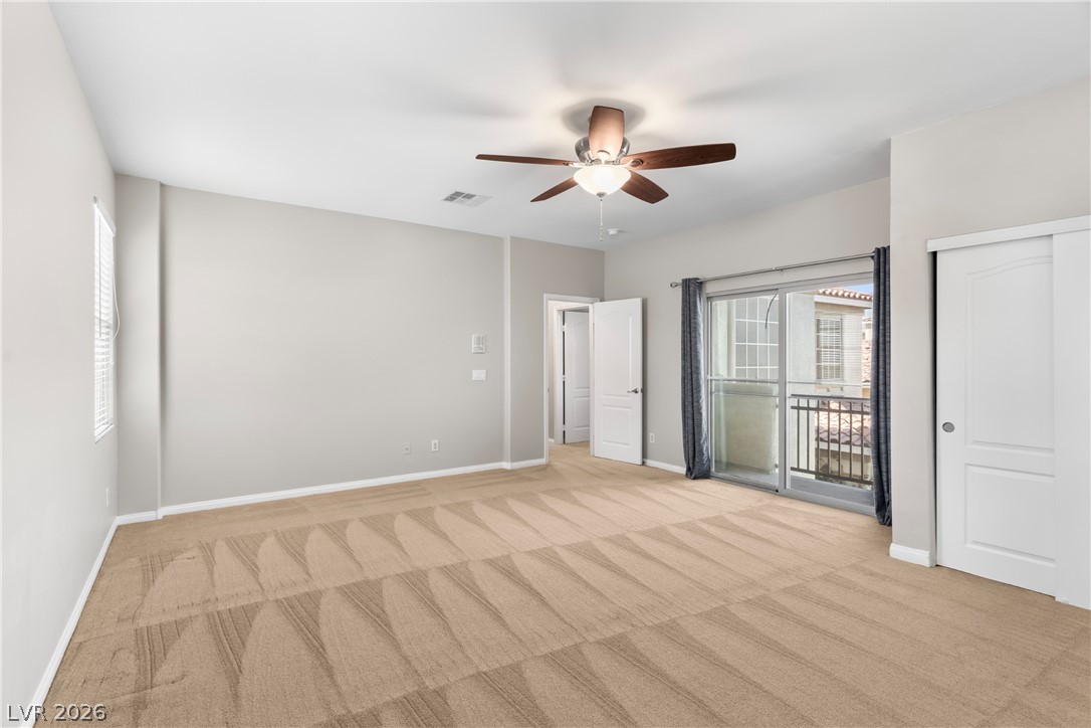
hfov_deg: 93.3
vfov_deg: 70.4
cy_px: 364
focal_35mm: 17
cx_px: 546
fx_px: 515
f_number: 8
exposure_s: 1/3
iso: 400
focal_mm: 17
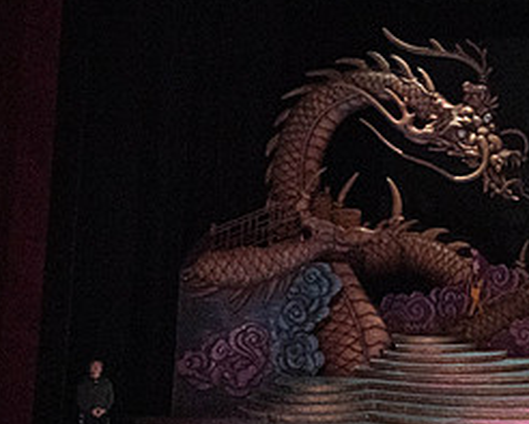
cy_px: 231
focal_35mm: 84
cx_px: 563
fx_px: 1316
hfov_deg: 21.7
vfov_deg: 18.3
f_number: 9
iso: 25600
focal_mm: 38
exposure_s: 1/400
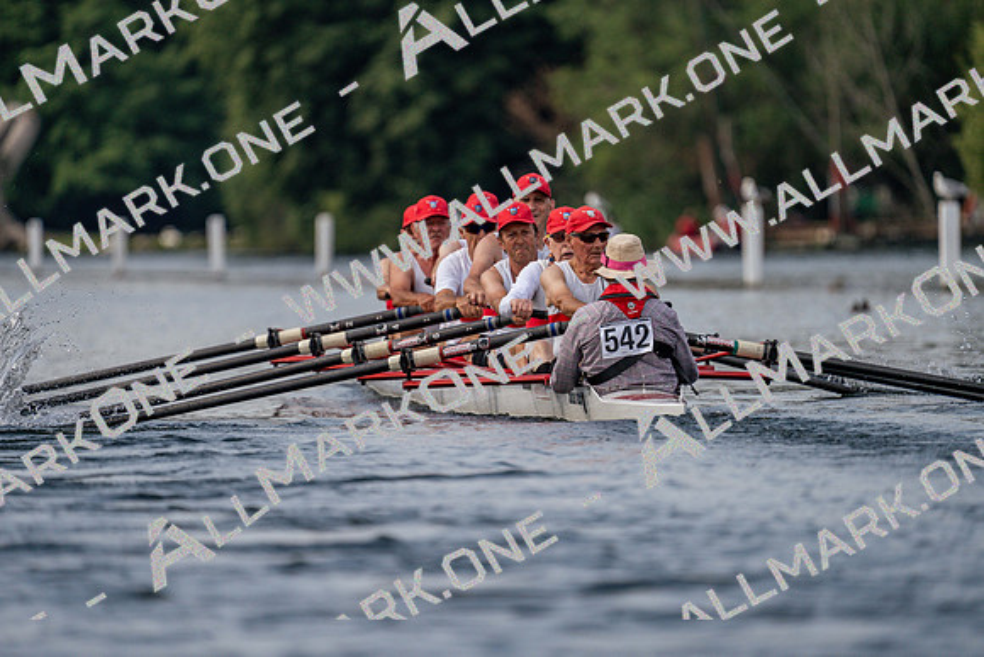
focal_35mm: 600
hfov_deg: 3.4
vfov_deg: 2.3
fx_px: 16403
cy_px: 328
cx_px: 492
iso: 320
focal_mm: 600
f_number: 6.3
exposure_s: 1/1600
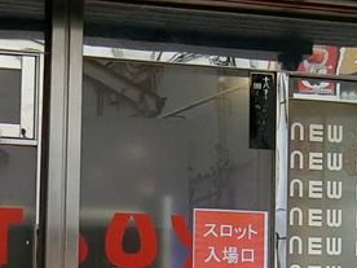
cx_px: 207
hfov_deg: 17.9
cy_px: 251
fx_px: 1134
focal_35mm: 110
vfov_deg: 13.3
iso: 200
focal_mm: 4.06
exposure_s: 1/125
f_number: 2.7
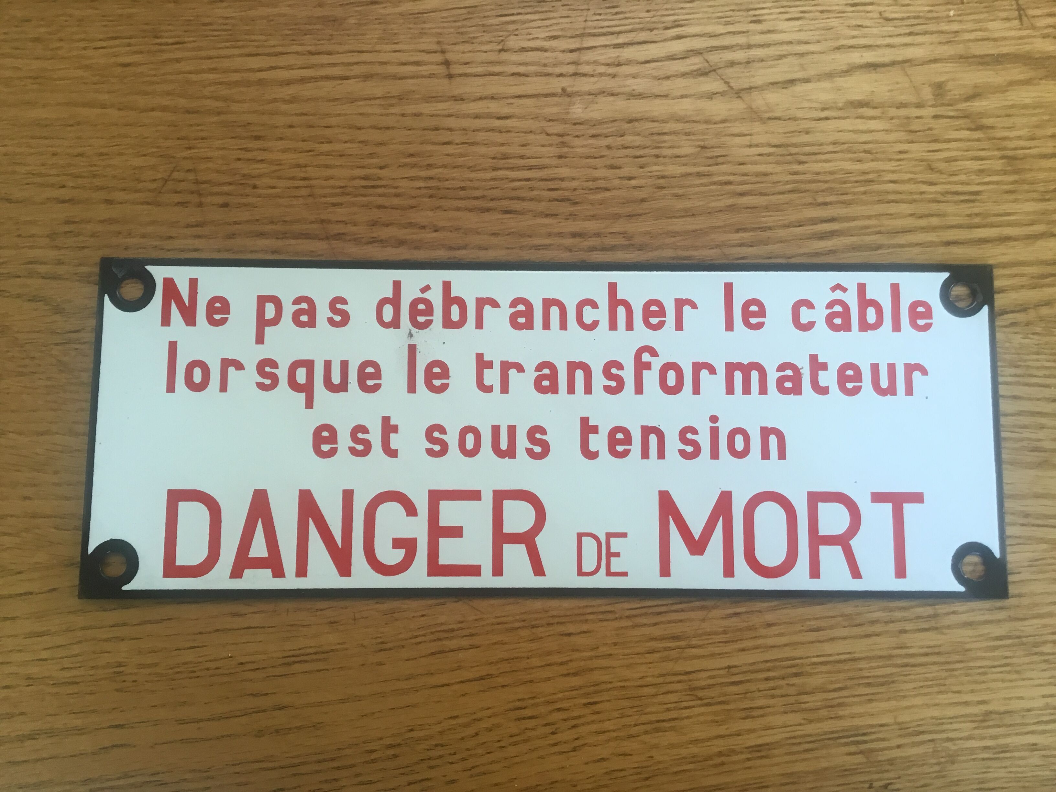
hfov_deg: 58.4
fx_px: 946
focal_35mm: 31
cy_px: 396
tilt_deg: -84.0
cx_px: 528
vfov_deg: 45.4
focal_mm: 3.3
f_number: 2.4
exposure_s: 1/33
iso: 25
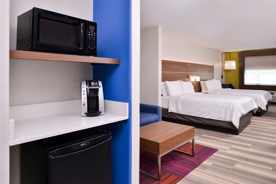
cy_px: 92
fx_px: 184
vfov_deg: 53.2
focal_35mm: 24
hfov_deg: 73.7
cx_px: 138
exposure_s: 1/125
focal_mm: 24
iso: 400
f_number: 7.1
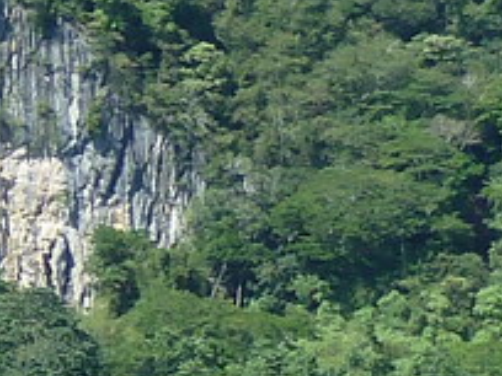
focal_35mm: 329
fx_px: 4771
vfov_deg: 4.5
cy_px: 268
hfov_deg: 5.4
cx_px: -1400
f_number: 4
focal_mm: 6.9
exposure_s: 1/250
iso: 80
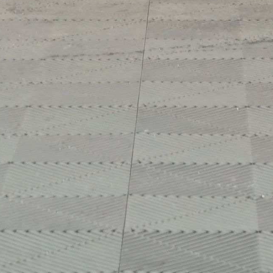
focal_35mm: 251
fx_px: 2240
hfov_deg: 7.0
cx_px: 186
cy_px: -489
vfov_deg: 6.5
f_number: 5.6
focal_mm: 32
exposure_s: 1/30
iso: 800
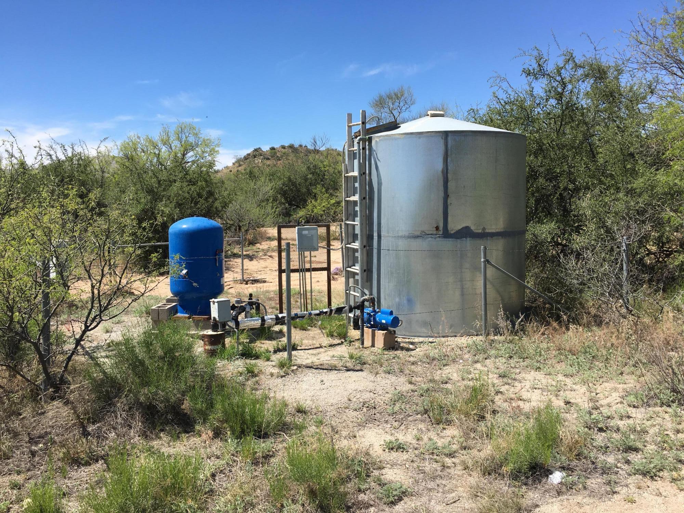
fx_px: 573
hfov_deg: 61.7
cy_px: 256
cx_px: 342
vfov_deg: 48.2
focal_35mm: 29
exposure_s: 1/1399
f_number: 2.2
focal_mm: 4.15
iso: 25
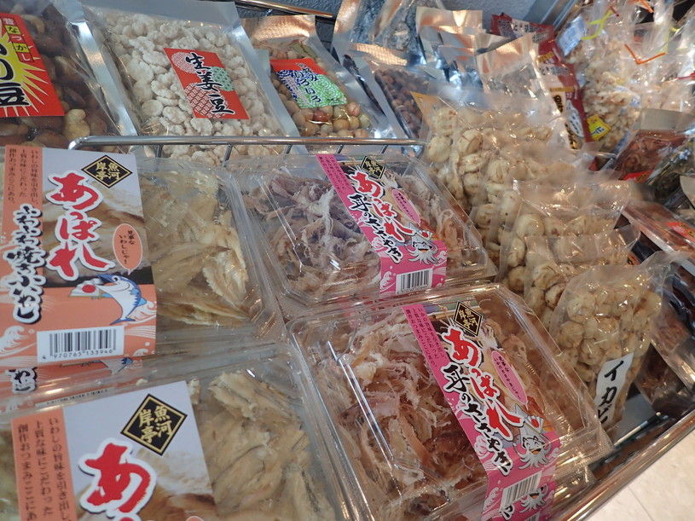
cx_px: 348
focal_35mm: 25
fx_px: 502
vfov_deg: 54.9
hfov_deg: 69.4
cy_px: 260
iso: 200
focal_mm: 4.5
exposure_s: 1/60
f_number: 2
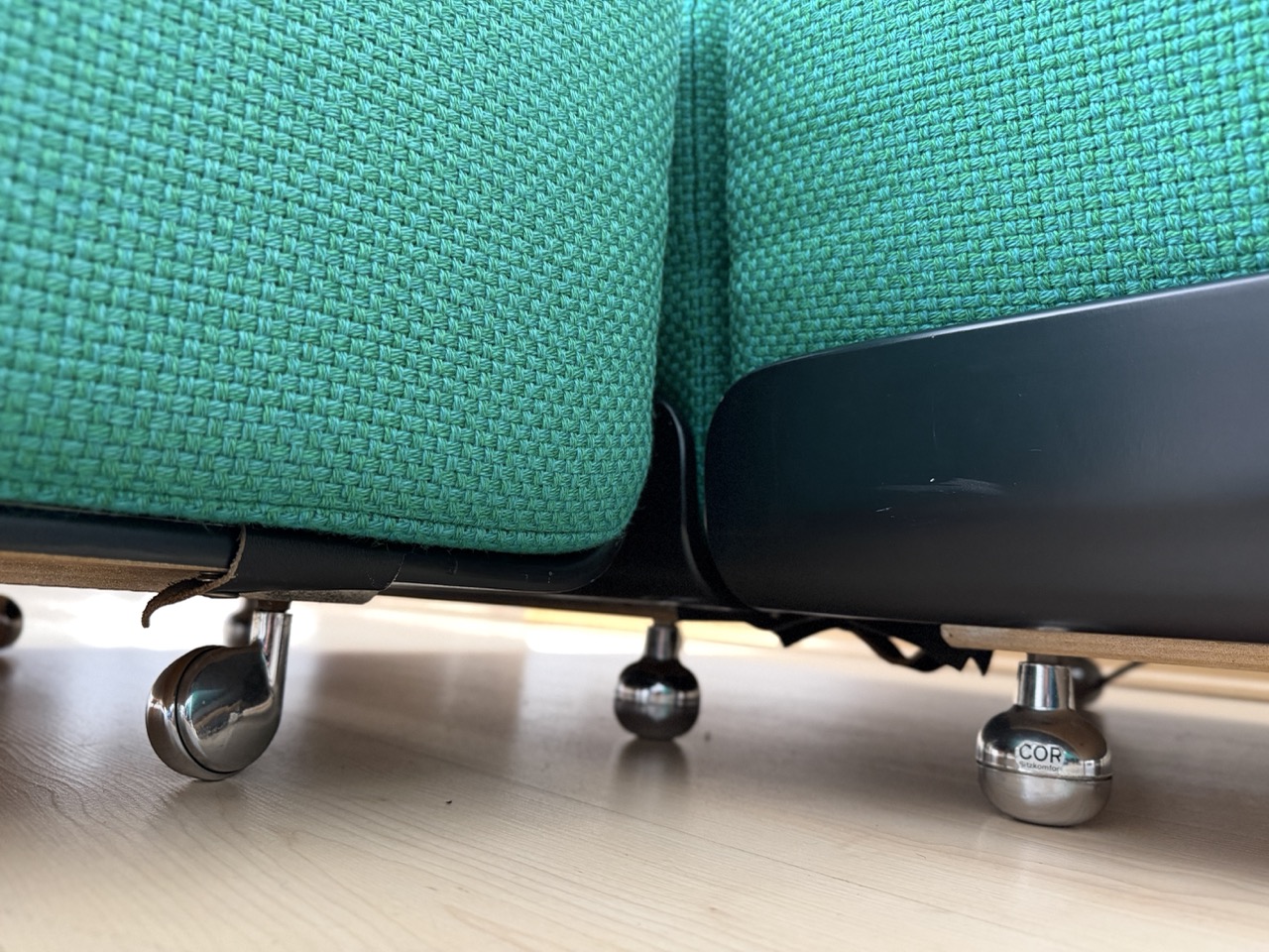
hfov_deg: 71.6
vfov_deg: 56.8
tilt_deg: +7.4
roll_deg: -3.3
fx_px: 880
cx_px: 634
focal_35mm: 24
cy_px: 476
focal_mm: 6.76
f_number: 1.78
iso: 640
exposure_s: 1/33
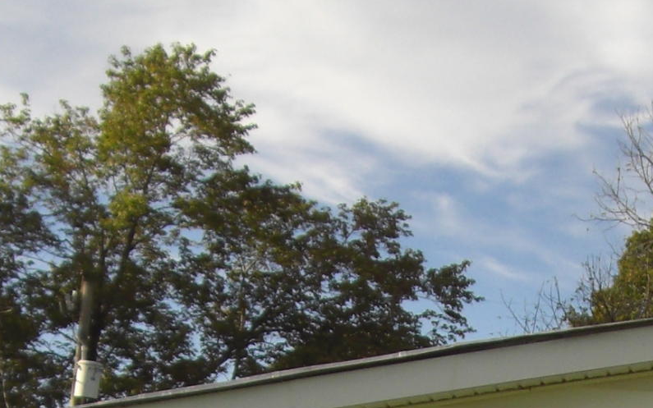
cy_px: 837
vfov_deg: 8.2
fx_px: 2705
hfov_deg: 13.6
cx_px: 647
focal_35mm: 152
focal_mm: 6.2
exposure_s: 1/1000
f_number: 2.7
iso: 64
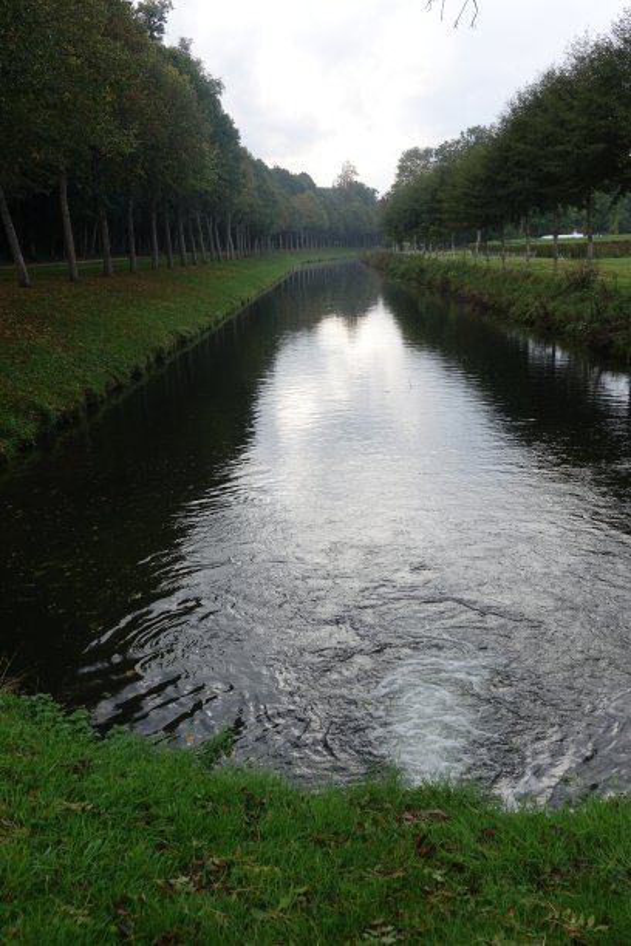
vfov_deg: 51.9
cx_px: 316
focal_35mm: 37
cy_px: 473
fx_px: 973
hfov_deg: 35.9
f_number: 5.6
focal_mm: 13.53
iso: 125
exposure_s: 1/160
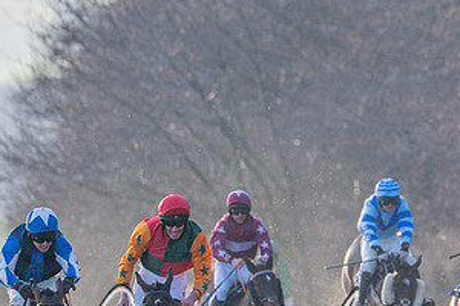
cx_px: 566
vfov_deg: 1.1
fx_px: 15958
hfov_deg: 1.7
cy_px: 193
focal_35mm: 1249
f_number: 5
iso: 800
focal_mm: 400
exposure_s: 1/2000
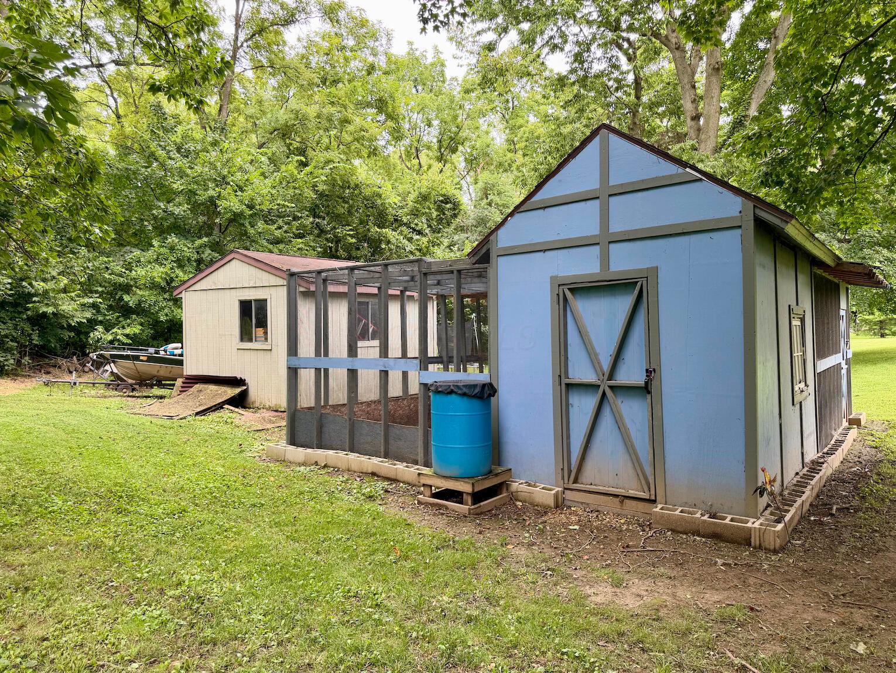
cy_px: 336
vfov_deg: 56.8
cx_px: 448
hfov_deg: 71.6
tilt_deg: -0.6
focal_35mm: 24
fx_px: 621
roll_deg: +0.8
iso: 64
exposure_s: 1/183
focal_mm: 6.76
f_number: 1.78
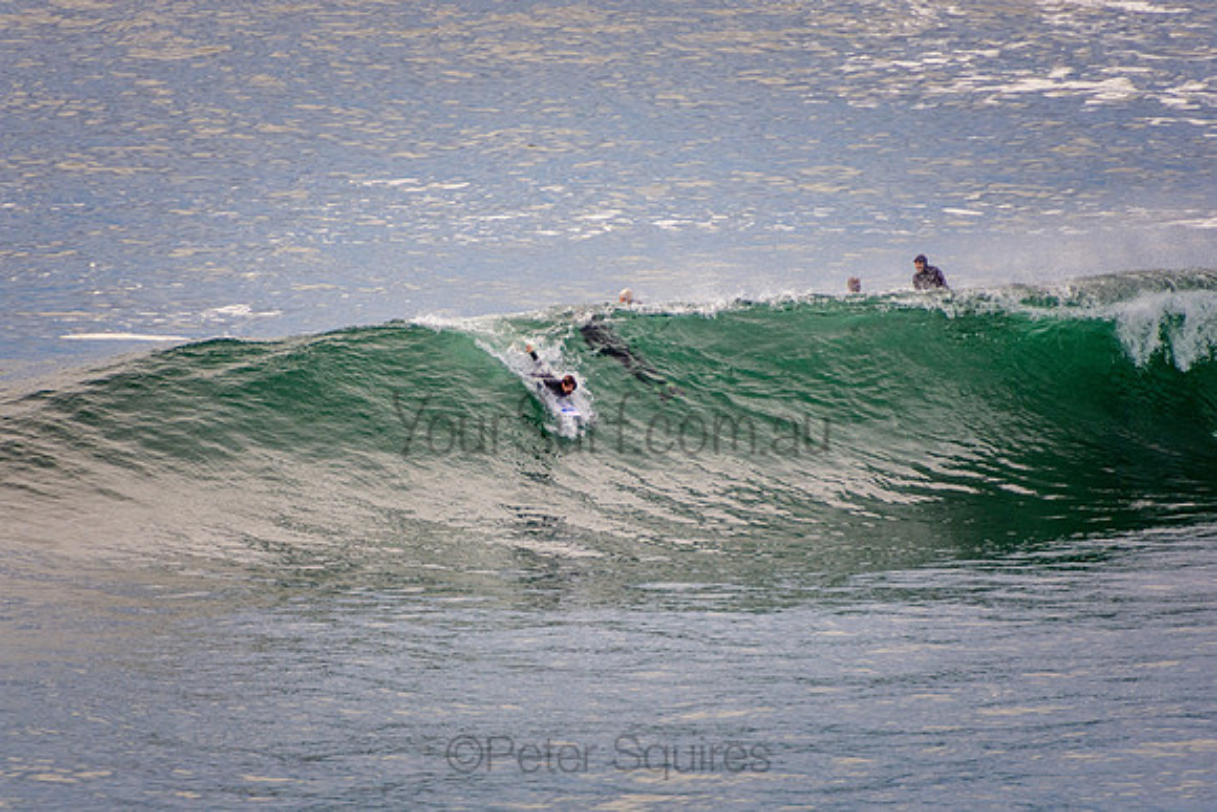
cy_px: 406
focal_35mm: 600
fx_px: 20287
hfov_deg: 3.4
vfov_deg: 2.3
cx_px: 608
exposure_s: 1/800
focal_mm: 400
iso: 500
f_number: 5.6
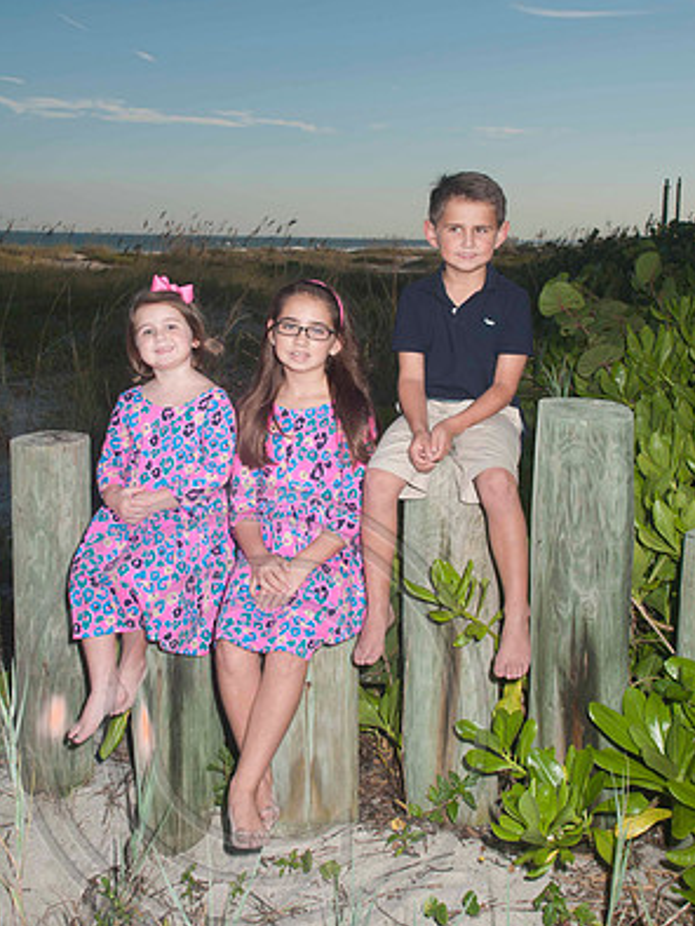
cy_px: 411
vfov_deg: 37.4
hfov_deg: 28.6
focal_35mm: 51
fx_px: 1364
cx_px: 349
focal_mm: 31
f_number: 8
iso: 100
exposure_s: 1/250
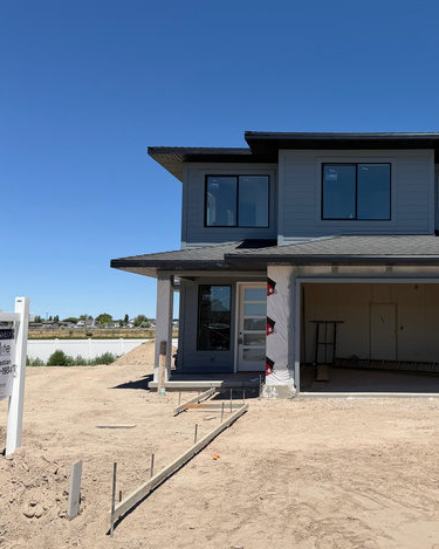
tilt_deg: +4.2
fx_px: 520
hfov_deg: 43.6
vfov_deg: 55.7
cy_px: 276
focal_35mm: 32
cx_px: 351
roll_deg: -0.7
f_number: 1.78
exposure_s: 1/5714
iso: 80
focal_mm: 6.76
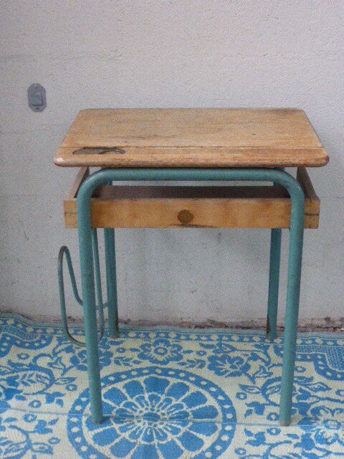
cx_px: 172
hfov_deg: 25.7
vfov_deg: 33.8
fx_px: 755
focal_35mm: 57
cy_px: 230
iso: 1600
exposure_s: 1/40
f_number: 4.6
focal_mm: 9.7
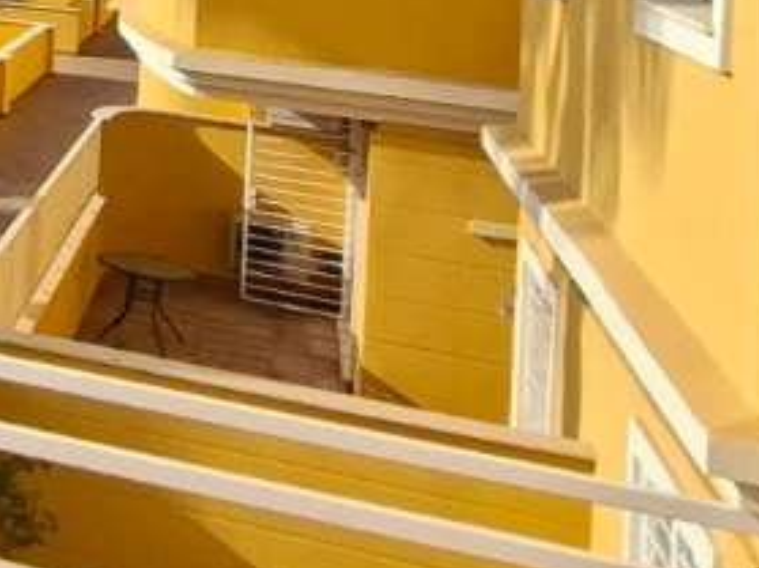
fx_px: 1534
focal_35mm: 70
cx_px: -446
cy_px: -276
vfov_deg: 18.6
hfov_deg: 21.9
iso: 40
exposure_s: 1/1464
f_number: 2.2
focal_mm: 1.74
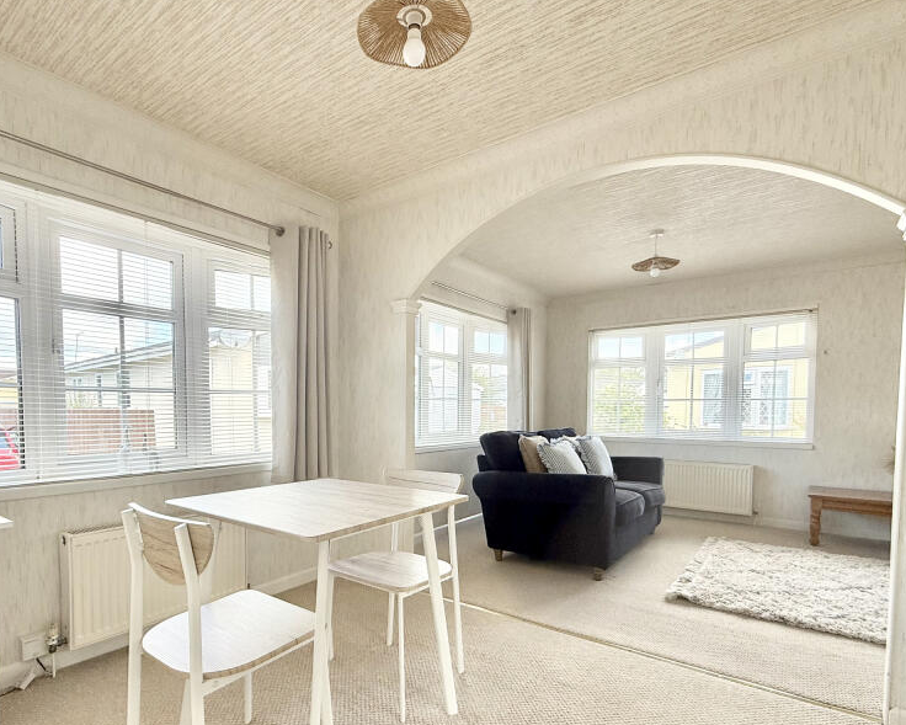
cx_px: 399
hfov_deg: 82.9
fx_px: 510
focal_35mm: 19
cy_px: 436
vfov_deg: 70.1
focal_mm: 2.22
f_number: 2.2
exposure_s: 1/135
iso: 64
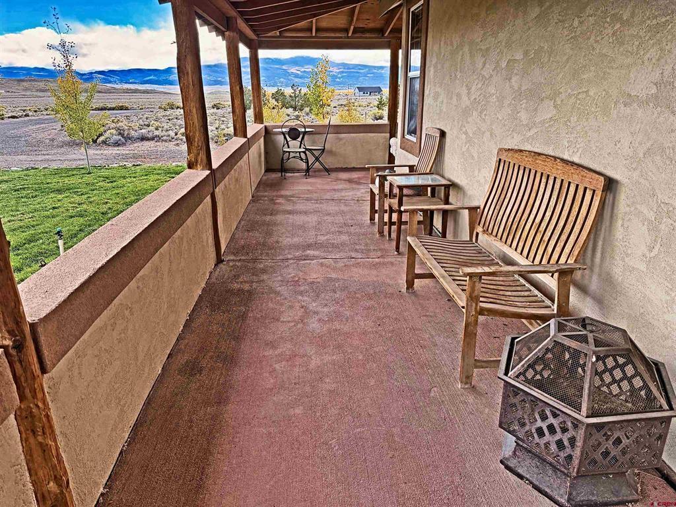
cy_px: 254
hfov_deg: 71.6
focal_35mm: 24
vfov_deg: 56.8
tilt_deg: -18.6
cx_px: 338
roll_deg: +0.6
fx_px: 469
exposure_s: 1/494
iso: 100
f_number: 1.78
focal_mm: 6.76
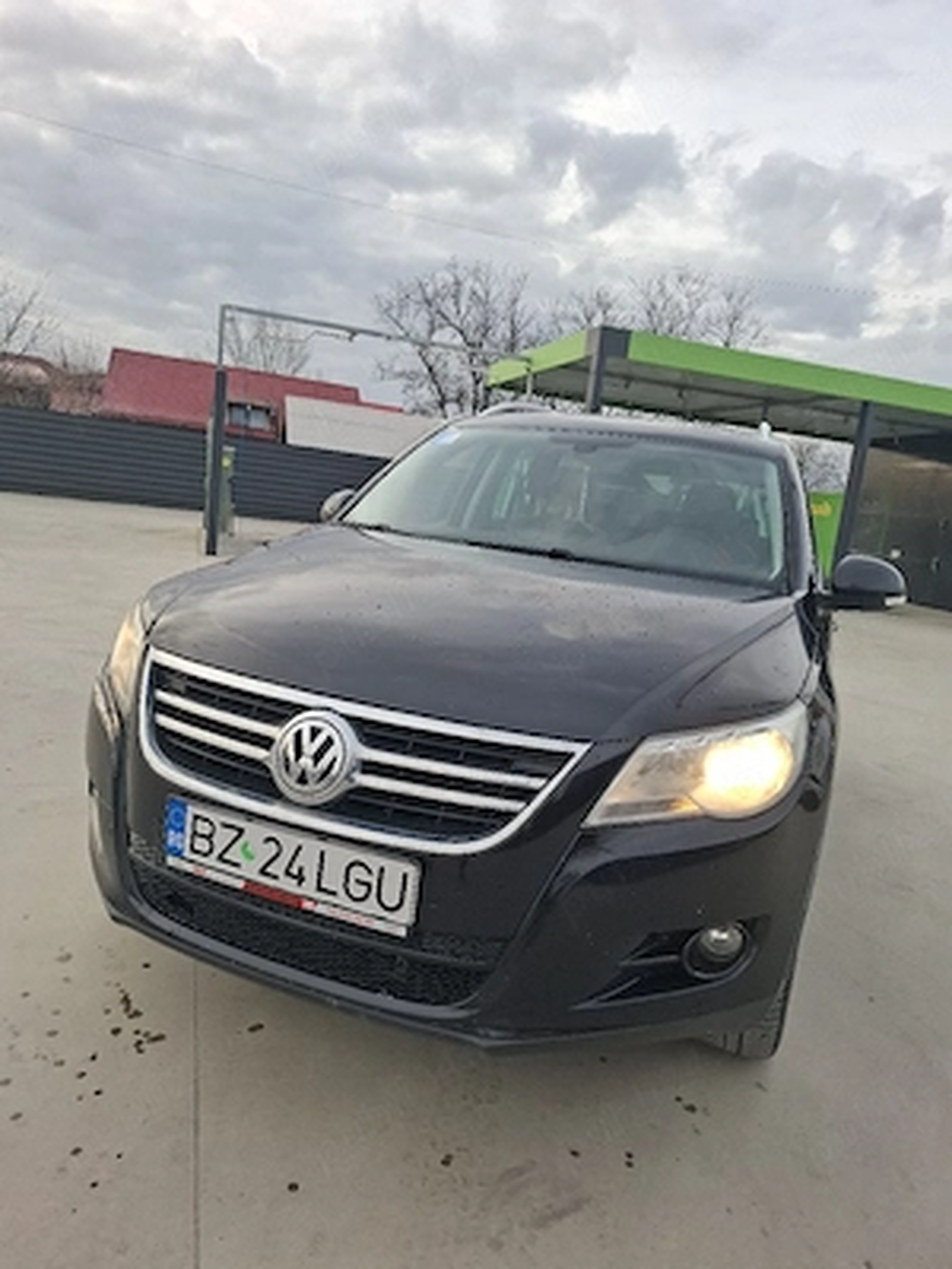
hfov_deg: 58.9
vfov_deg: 73.9
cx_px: 476
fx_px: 843
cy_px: 634
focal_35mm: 23
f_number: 1.8
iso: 50
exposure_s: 1/455
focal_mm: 5.54
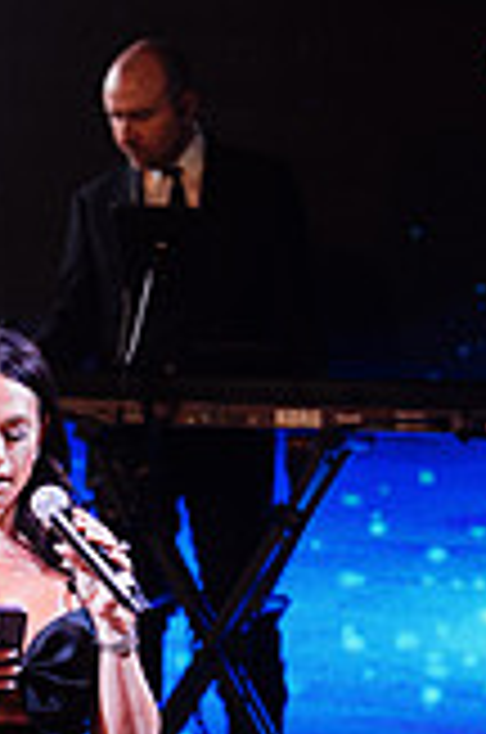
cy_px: 500
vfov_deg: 7.8
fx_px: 5348
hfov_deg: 5.2
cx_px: -76
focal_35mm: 263
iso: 1250
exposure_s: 1/200
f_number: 3.2
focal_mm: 95
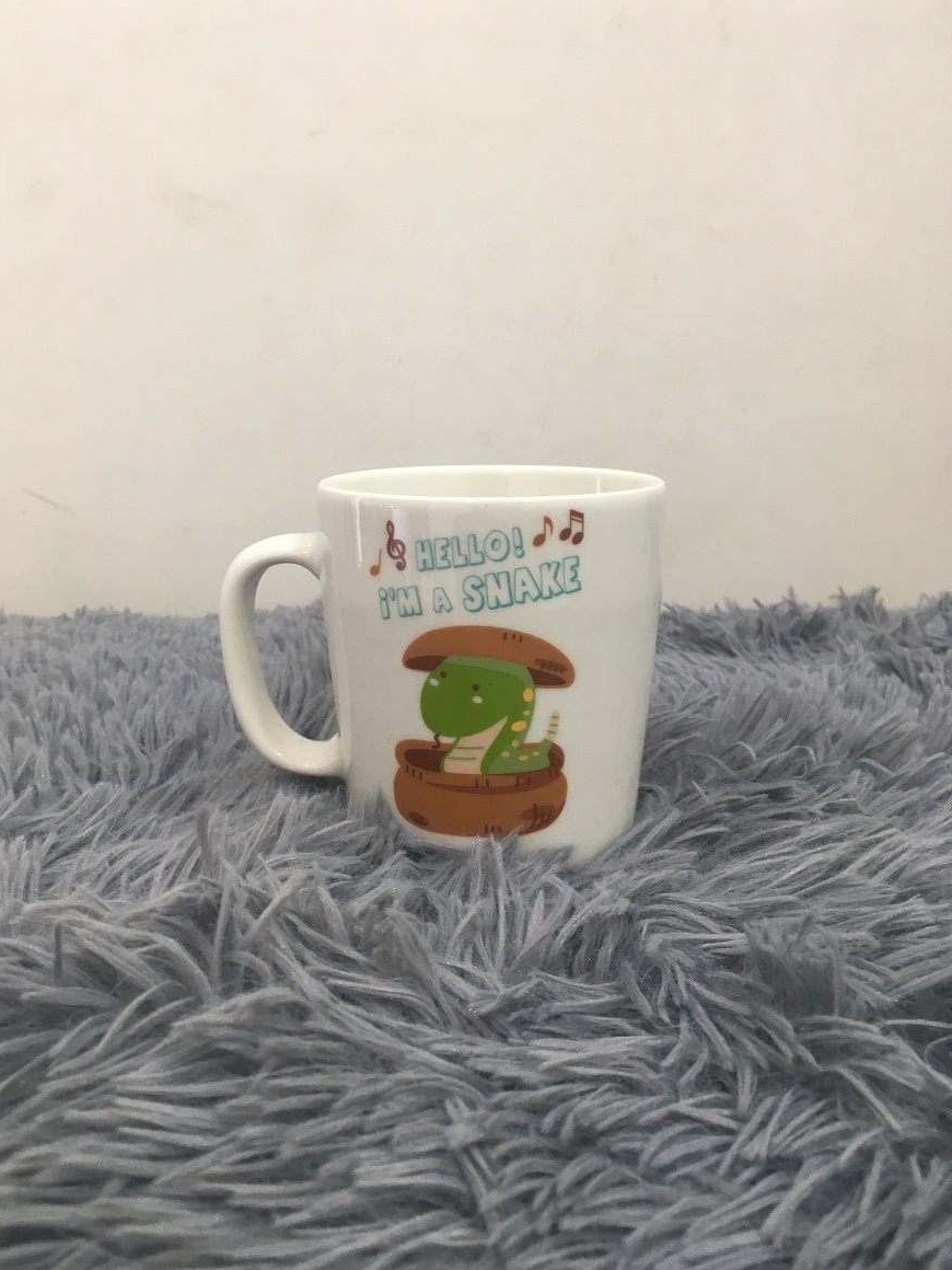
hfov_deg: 46.8
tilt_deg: -12.3
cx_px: 464
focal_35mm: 30
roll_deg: +0.3
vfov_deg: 60.0
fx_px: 1100
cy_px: 616
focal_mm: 4.15
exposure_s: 1/33
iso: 64
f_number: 2.2
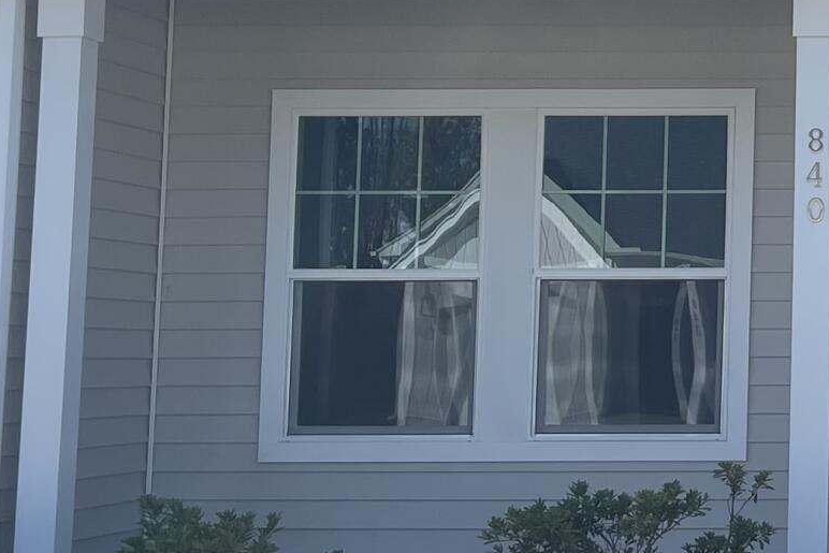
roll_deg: -0.1
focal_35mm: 101
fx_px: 2326
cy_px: 69
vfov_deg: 13.5
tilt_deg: +4.7
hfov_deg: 18.4
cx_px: 1158
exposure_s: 1/3448
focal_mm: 5.1
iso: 32
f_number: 1.6
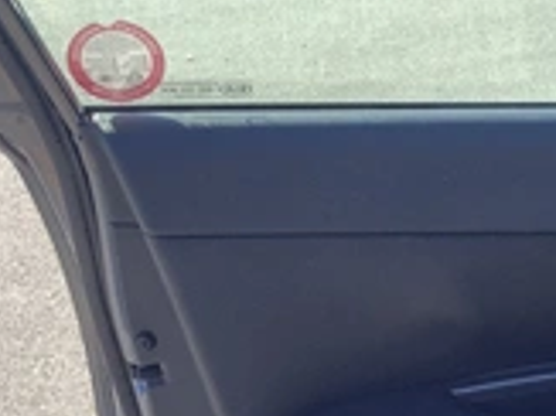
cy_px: 344
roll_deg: +3.0
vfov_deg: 19.1
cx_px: 594
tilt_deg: -27.0
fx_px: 1220
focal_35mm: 76
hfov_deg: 24.2
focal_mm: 3.3
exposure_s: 1/326
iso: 25
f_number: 2.4
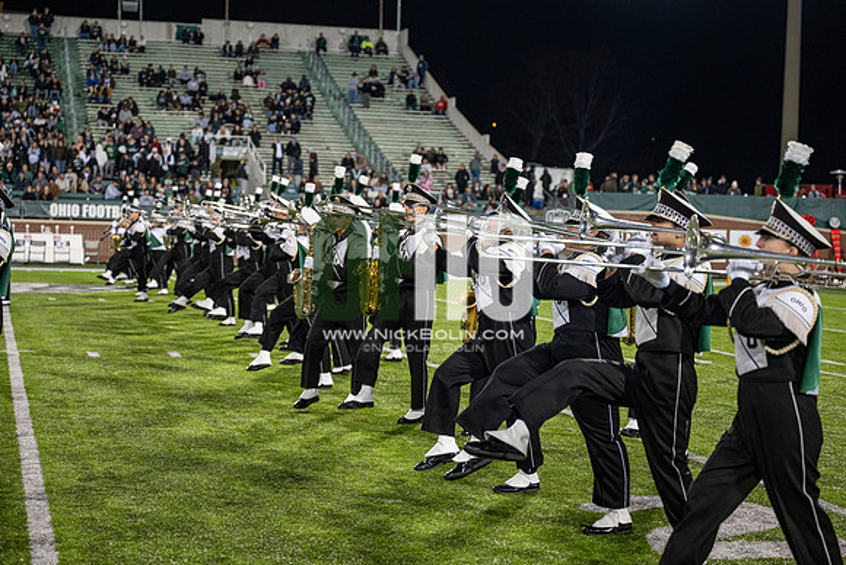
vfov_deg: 19.5
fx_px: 1645
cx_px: 423
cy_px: 282
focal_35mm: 70
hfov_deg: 28.8
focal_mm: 70
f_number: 3.2
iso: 1250
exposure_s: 1/500
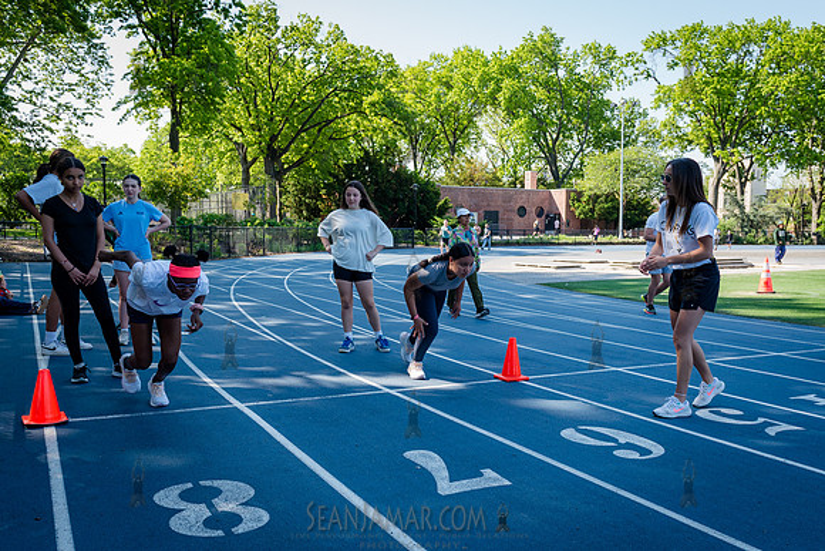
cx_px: 425
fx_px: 740
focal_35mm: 32
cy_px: 303
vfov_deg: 40.8
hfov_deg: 58.3
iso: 400
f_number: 4.5
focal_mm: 26
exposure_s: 1/500
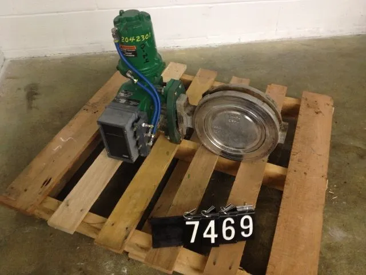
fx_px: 370
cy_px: 138
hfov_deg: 52.6
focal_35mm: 35
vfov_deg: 40.7
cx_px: 183
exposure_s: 1/20
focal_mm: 4.28
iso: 200
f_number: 2.4
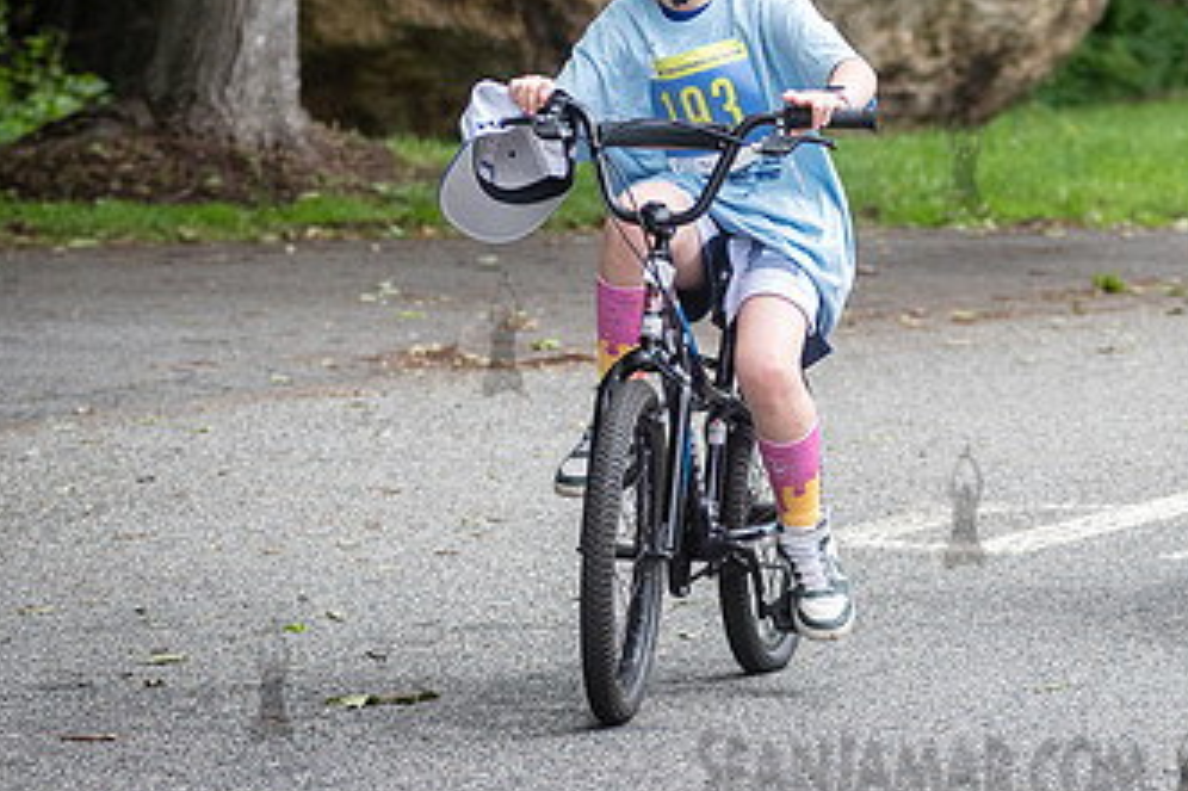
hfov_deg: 6.9
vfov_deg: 4.6
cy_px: 327
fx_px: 9862
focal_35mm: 299
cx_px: 880
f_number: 4
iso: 400
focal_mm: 112
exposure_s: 1/1000
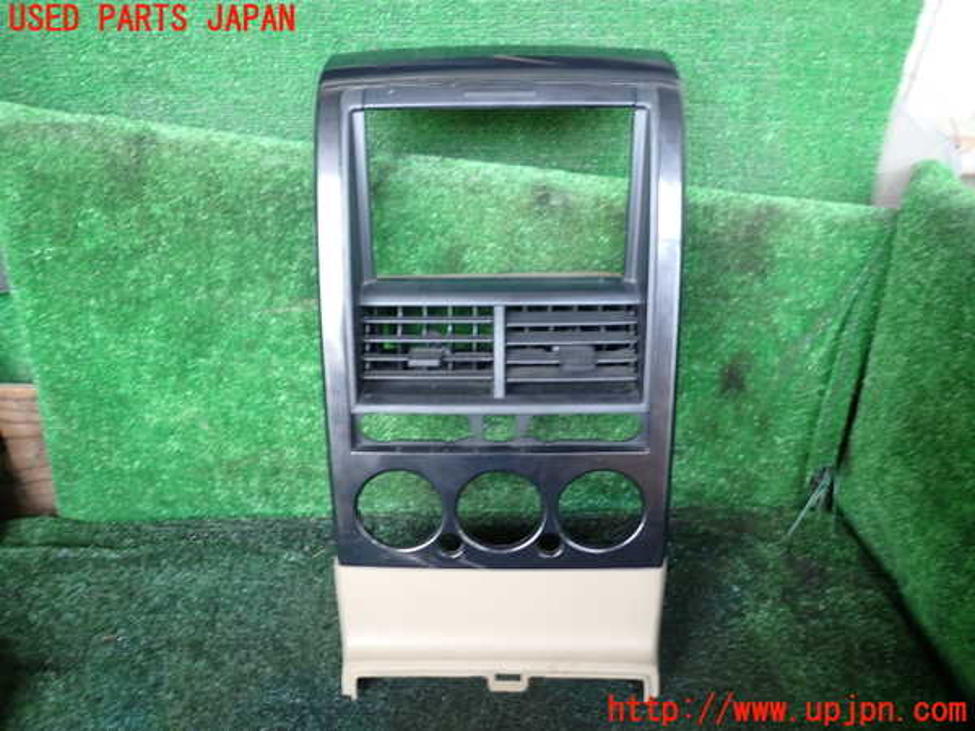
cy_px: 366
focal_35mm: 25
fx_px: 704
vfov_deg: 54.9
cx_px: 488
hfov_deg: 69.4
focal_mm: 4.5
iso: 200
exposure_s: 1/60
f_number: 2
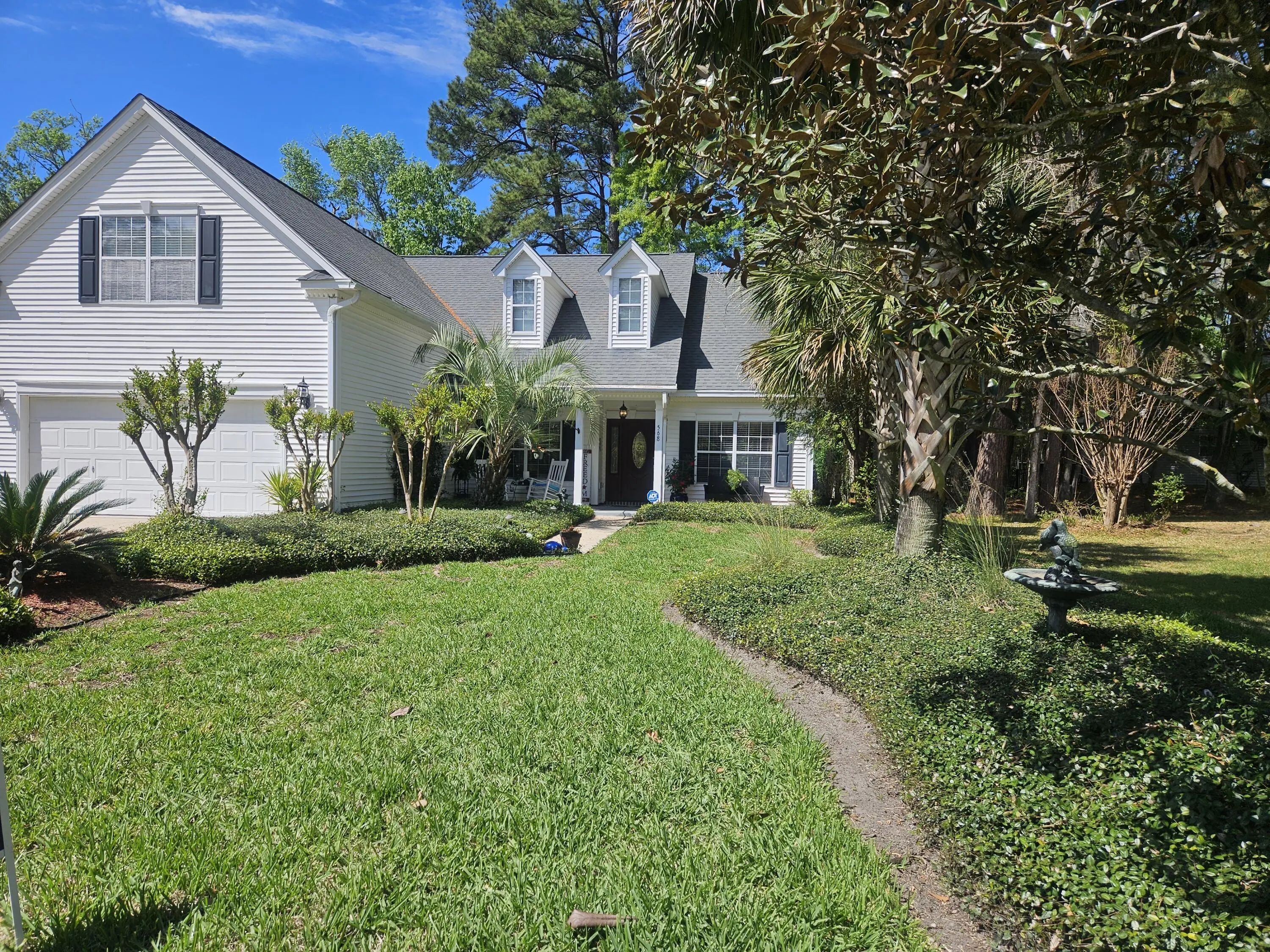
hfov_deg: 73.9
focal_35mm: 23
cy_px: 476
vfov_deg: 58.9
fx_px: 844
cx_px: 635
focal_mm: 5.4
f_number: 1.8
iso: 25
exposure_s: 1/1936
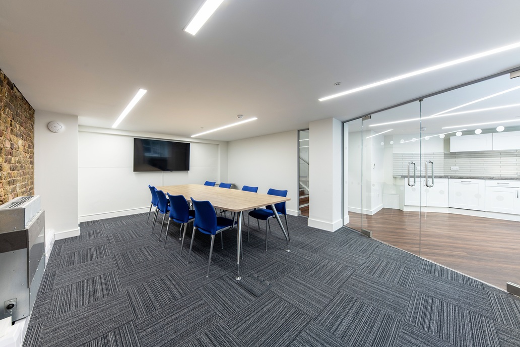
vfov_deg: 90.0
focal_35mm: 12
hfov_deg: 112.6
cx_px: 260
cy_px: 174
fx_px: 173
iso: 200
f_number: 8
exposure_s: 1/5
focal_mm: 12
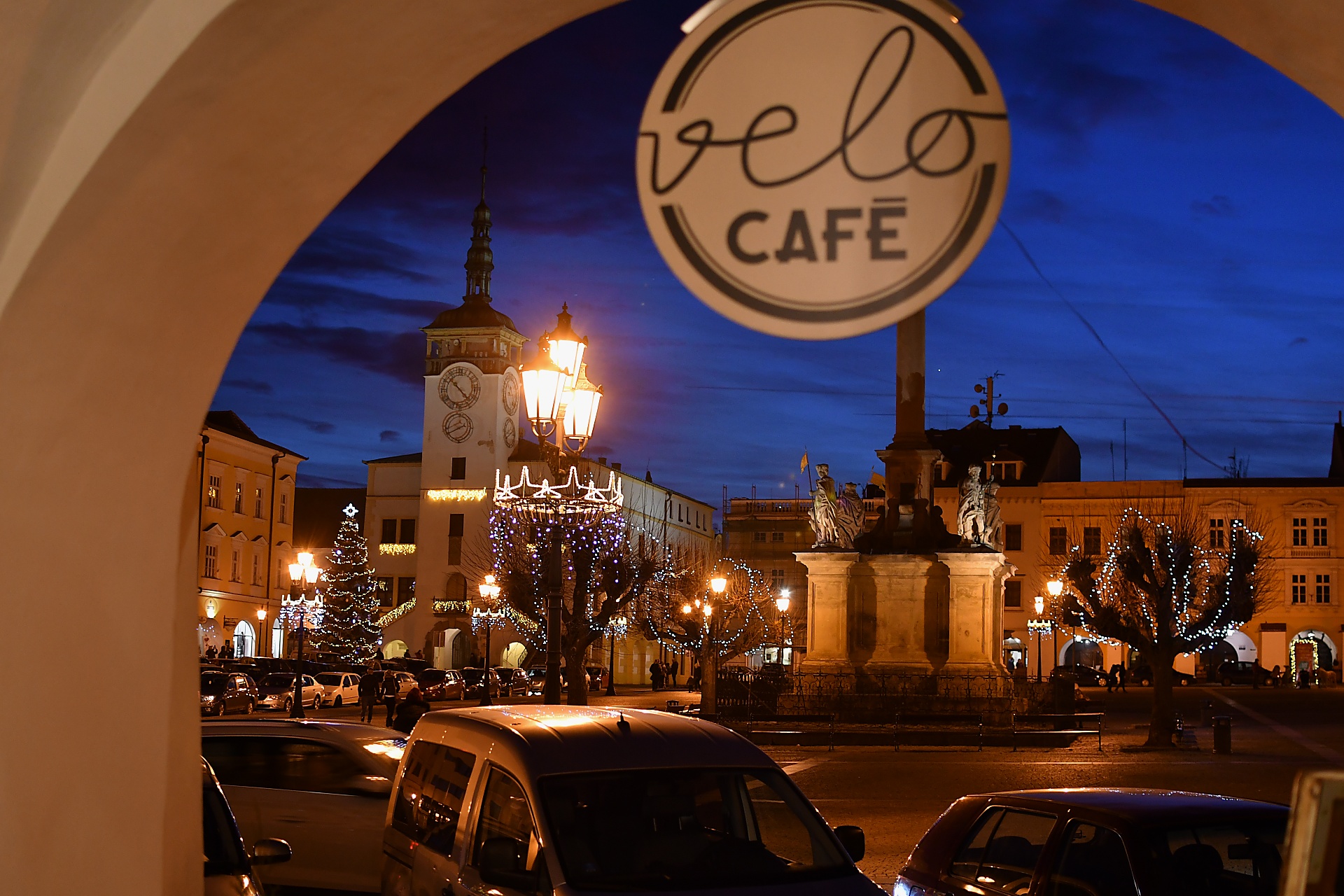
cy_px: 448
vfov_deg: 26.0
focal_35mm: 52
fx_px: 1941
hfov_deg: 38.2
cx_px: 672
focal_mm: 35
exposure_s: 1/40
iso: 1000
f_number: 2.8
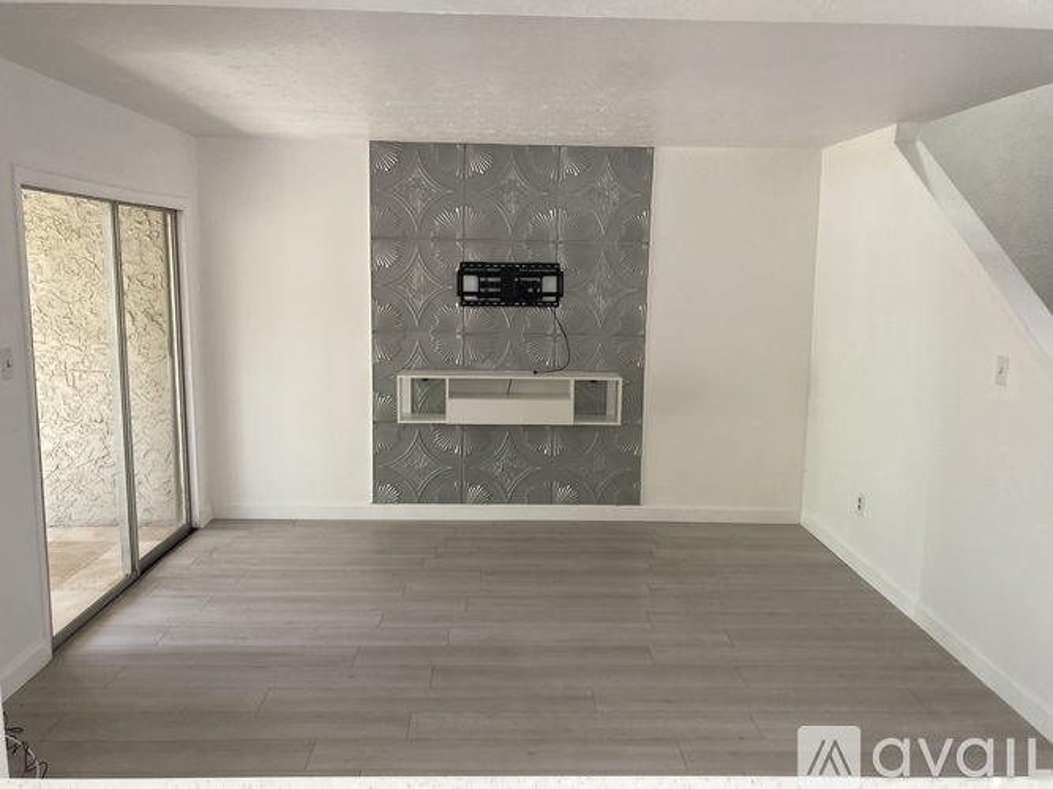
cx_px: 526
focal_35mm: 28
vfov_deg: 49.7
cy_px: 394
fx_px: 852
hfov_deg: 63.5
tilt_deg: -7.8
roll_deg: -0.3
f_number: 1.8
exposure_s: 1/60
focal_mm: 3.99
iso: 80
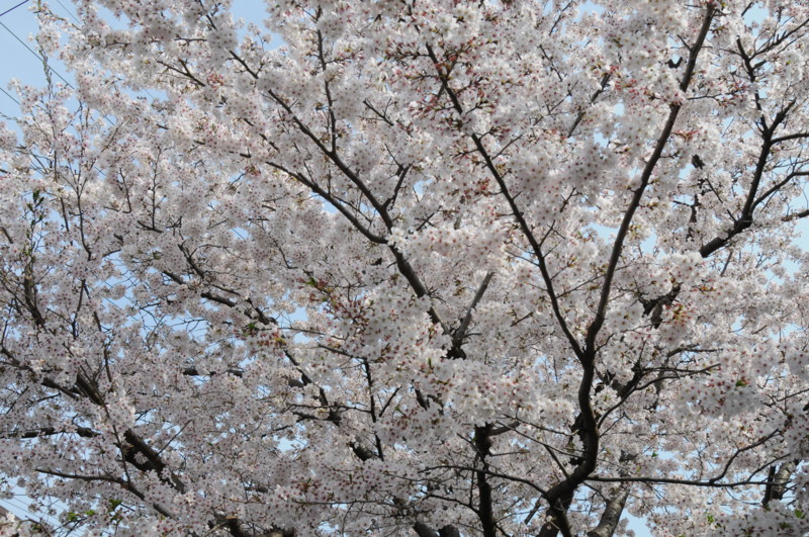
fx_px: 808
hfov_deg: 53.2
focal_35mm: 36
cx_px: 404
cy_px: 268
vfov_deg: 36.8
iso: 200
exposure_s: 1/320
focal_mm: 24
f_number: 9
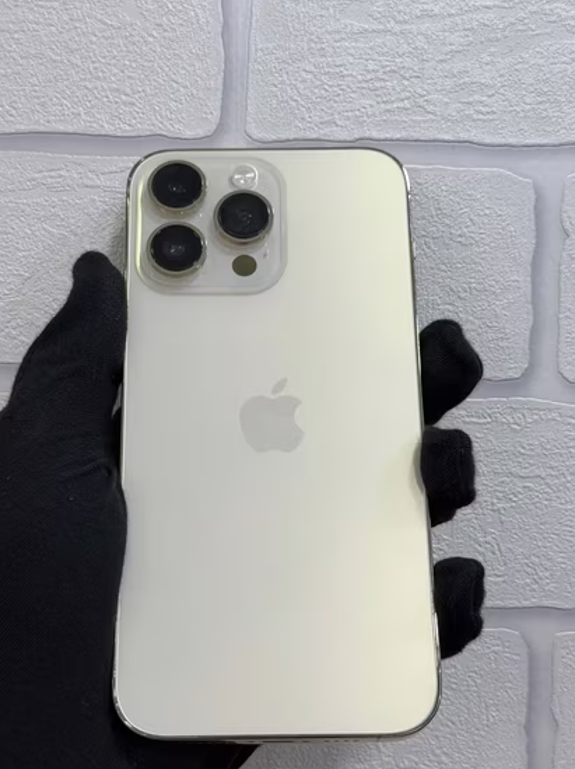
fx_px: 1242
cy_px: 431
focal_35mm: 56
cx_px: 257
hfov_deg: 26.1
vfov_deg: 34.3
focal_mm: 6.76
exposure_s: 1/100
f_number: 1.78
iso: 50
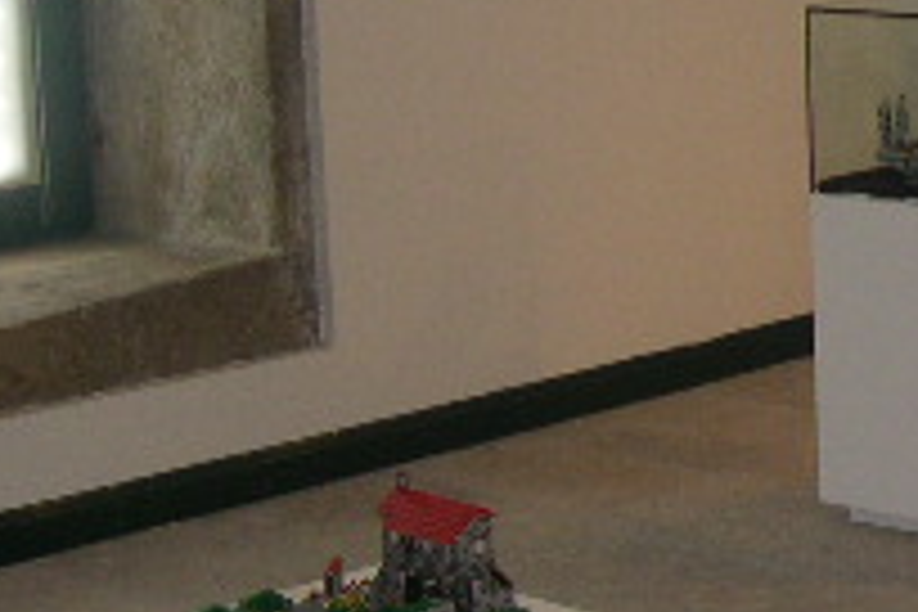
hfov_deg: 15.7
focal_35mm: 124
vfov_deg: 11.0
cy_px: 112
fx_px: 3162
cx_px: 1188
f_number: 2.8
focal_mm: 8
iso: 152
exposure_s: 1/60
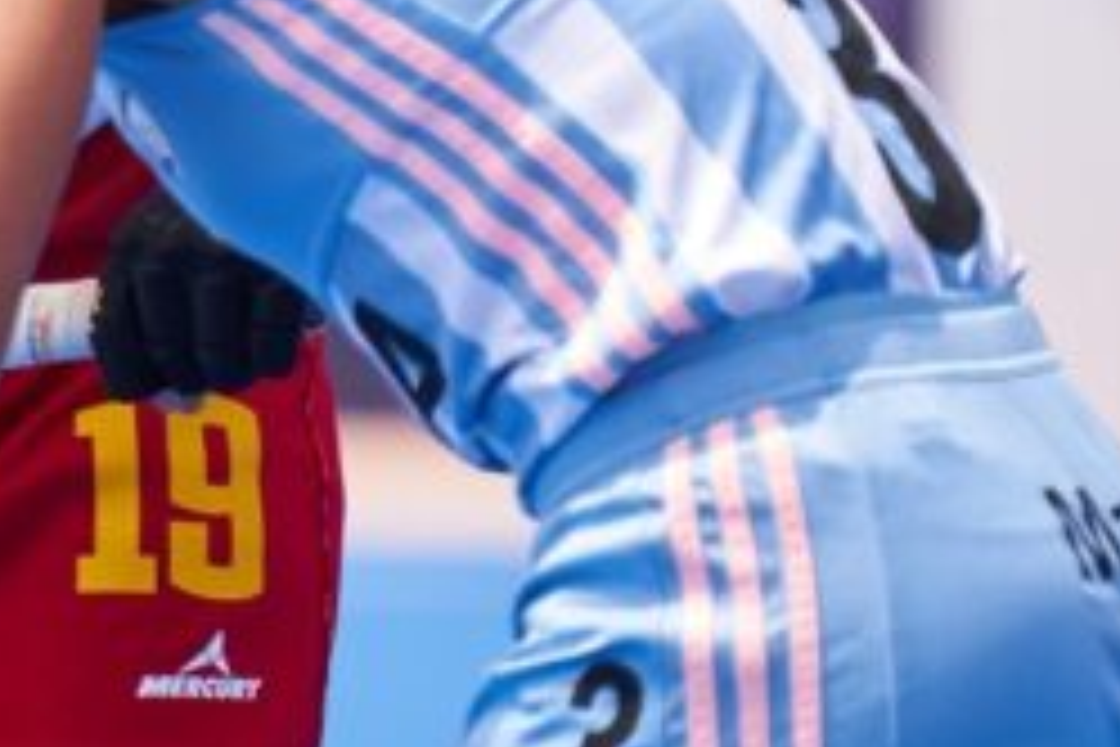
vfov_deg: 0.7
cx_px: -396
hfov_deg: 1.1
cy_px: -112
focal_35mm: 1928
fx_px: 59978
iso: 800
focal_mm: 600
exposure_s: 1/1600
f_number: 6.3
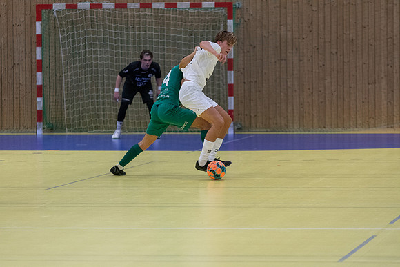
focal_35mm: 225
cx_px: 200
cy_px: 134
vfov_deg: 6.1
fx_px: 2500
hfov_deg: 9.1
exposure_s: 1/640
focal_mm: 150
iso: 3200
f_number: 3.2
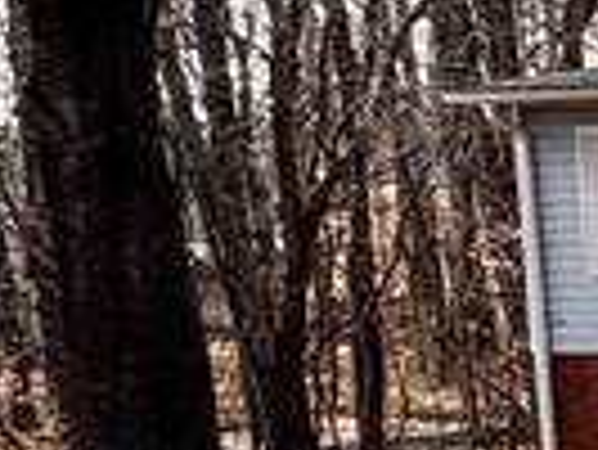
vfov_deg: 13.7
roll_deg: +0.4
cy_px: 342
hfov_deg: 10.8
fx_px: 1867
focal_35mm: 108
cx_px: 1861
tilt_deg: -5.2
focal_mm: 2.22
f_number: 2.2
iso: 50
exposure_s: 1/636
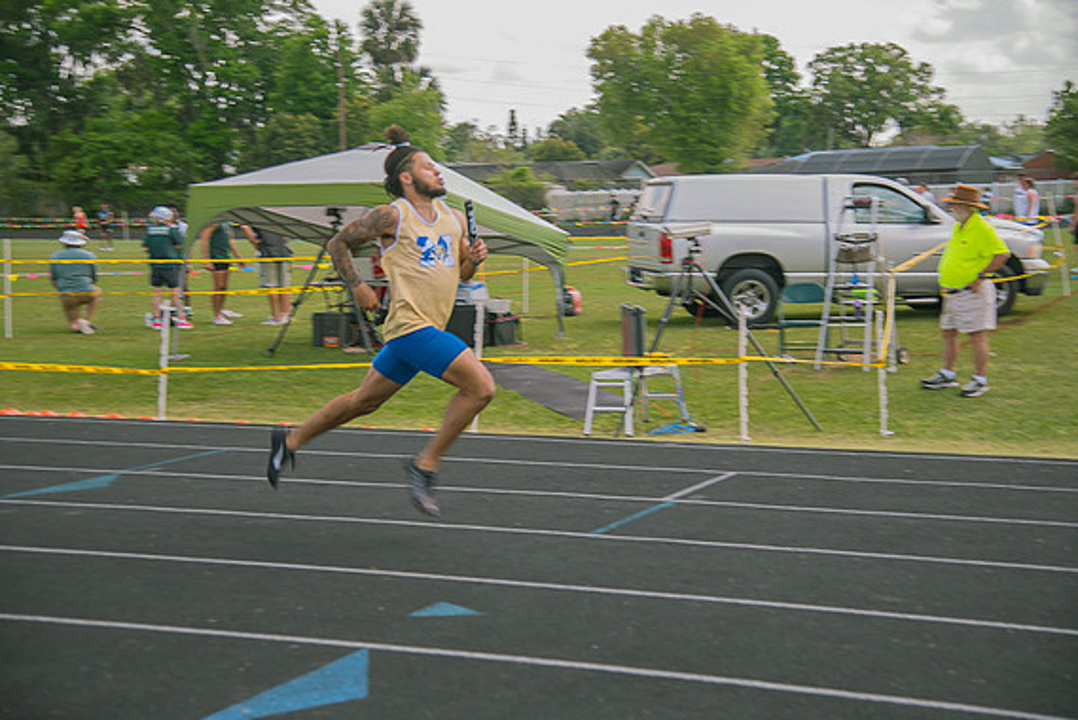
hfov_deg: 35.6
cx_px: 534
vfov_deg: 24.2
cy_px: 358
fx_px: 1678
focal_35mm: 56
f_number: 4
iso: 200
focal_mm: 55
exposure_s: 1/200
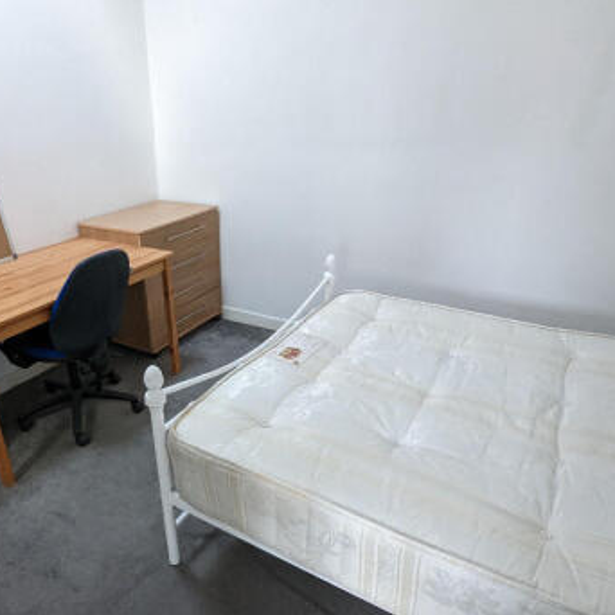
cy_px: 348
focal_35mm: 24
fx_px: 482
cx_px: 223
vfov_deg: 64.8
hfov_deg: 63.9
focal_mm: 2.35
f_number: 2.2
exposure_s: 1/46.6
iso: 365
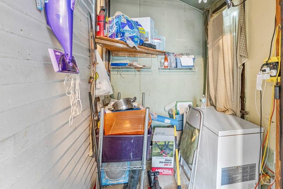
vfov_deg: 59.3
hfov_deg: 80.9
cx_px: 174
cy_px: 68
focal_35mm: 21
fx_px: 162
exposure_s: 6
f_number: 8
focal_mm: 15.5
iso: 1000
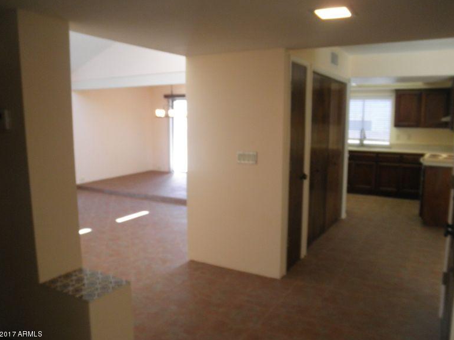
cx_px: 231
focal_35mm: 29
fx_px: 380
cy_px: 171
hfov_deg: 61.7
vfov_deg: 48.2
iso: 200
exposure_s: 1/30
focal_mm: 5
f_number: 3
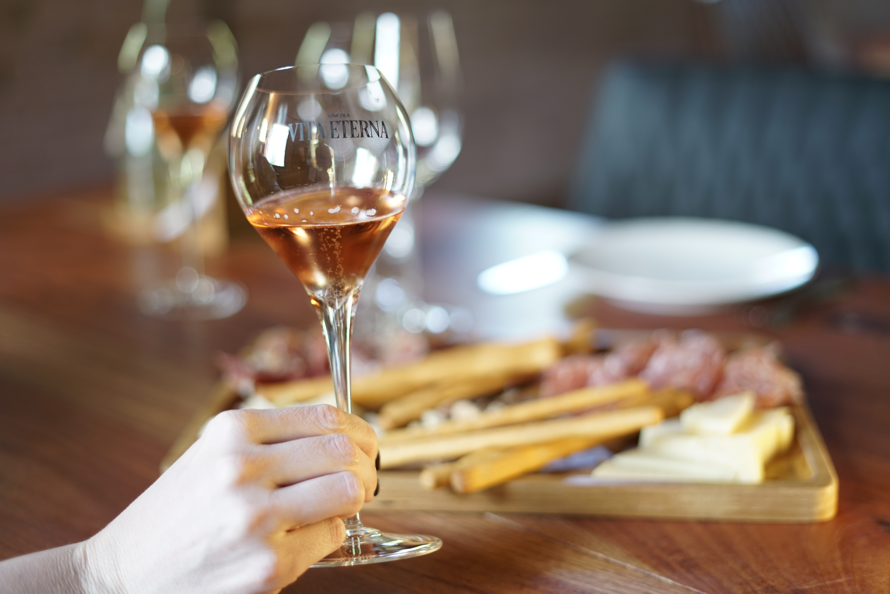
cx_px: 445
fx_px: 1236
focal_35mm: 50
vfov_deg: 27.0
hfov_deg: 39.6
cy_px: 297
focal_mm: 50
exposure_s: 1/125
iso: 400
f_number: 2
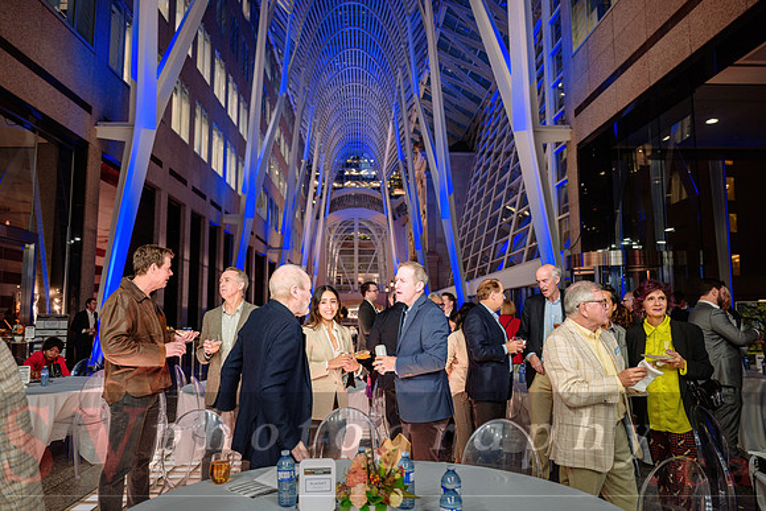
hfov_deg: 68.4
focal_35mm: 27
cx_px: 383
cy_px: 256
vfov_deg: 48.8
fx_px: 564
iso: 1000
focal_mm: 26.5
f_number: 2.8
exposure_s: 1/80
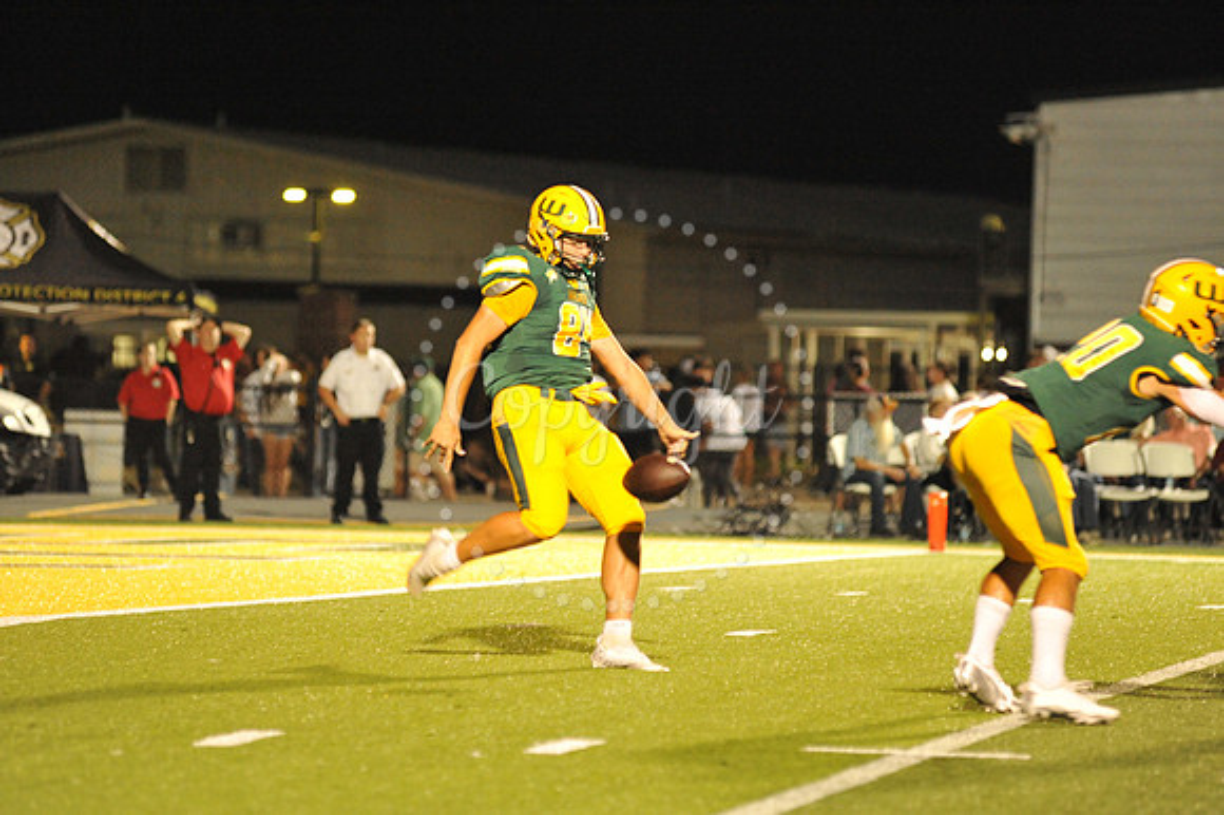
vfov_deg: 6.9
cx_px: 612
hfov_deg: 10.3
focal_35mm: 200
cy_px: 408
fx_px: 6796
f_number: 4
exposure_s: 1/320
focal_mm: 200
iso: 6400
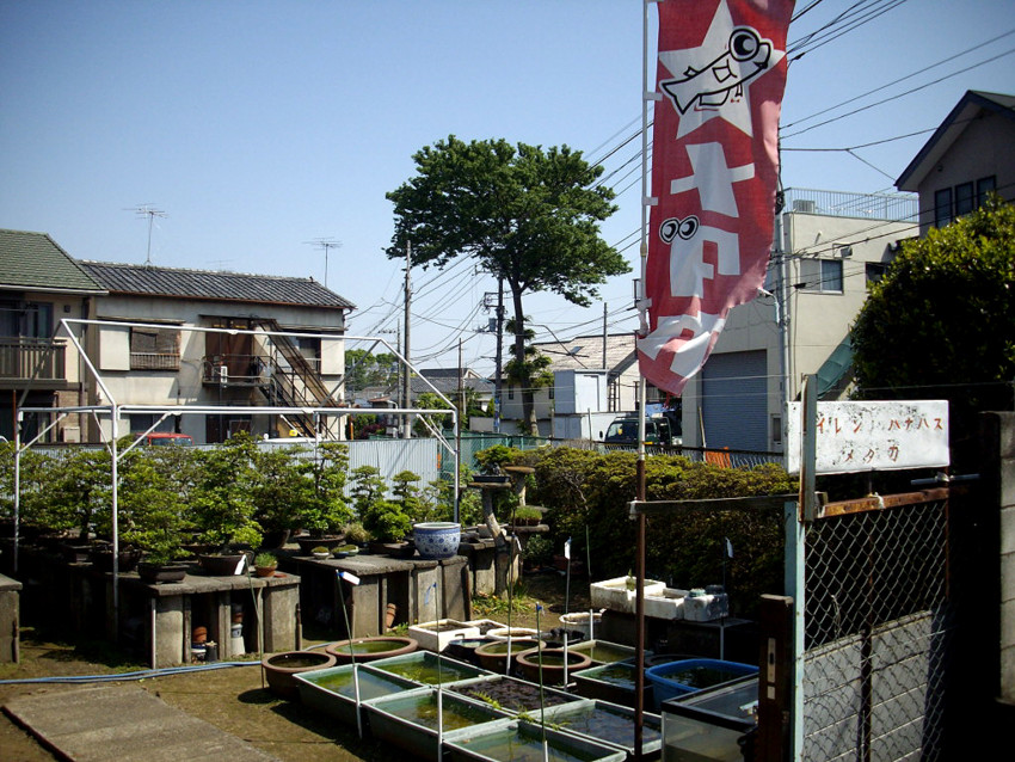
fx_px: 1085
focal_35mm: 37
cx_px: 508
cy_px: 381
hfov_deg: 50.1
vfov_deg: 38.7
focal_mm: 6.2
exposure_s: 1/320
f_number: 5.6
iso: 80
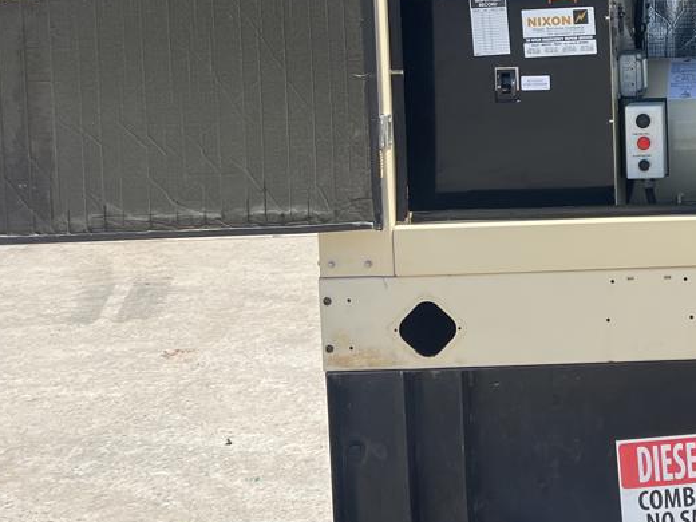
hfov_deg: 27.3
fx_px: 1287
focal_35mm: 64
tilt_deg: -0.9
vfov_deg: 22.4
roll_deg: +0.2
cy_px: 50
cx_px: 799
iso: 50
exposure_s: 1/2252
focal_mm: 5.7
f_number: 1.5
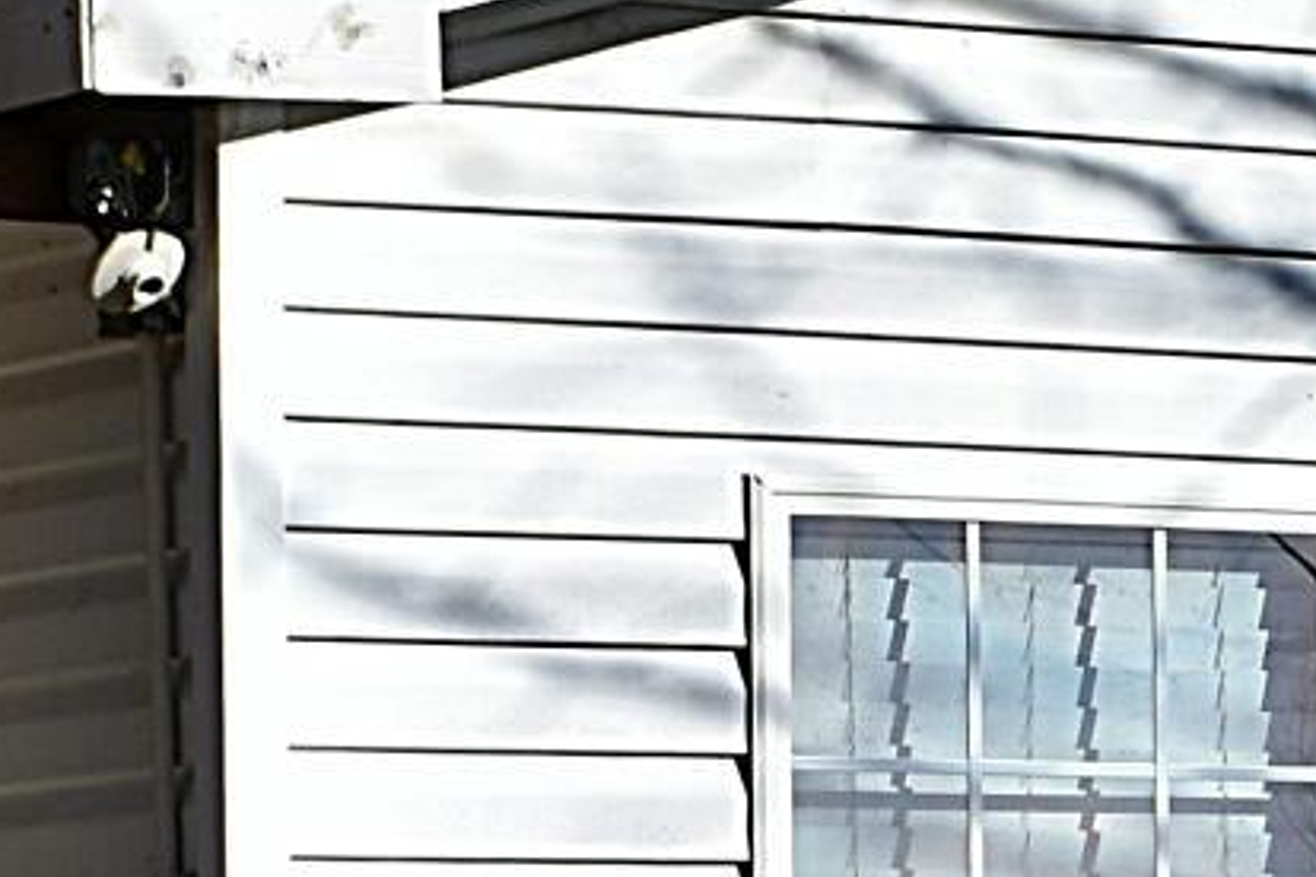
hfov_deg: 7.5
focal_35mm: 272
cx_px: 1392
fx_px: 9929
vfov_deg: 5.0
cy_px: 1563
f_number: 9
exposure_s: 1/320
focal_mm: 25
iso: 100
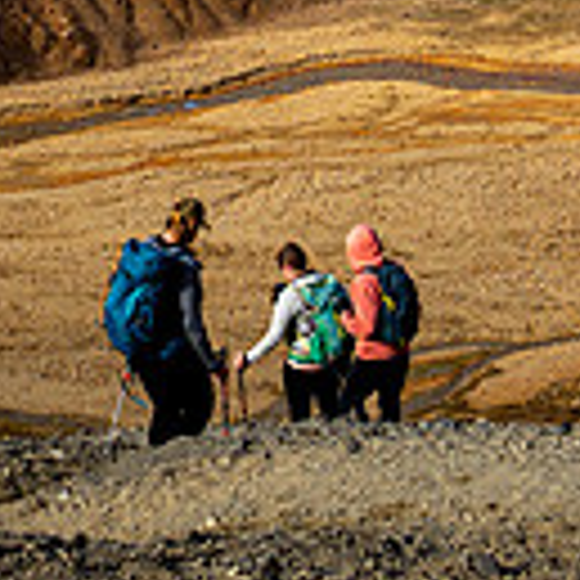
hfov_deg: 13.7
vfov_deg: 13.0
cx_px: 229
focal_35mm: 127
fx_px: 2407
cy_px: -305
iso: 400
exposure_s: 1/320
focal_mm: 24
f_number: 10
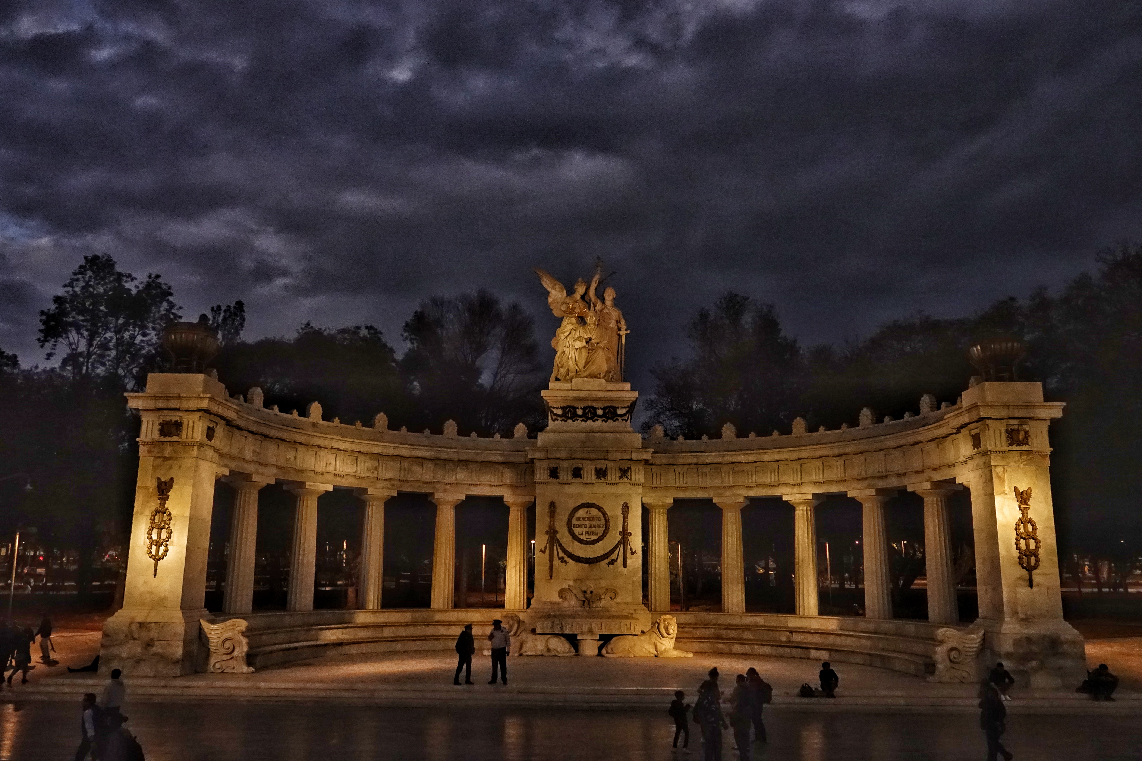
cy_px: 380
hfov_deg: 67.4
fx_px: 856
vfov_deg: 47.9
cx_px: 571
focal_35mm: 27
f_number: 2.8
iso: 1600
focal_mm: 9.99
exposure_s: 1/250
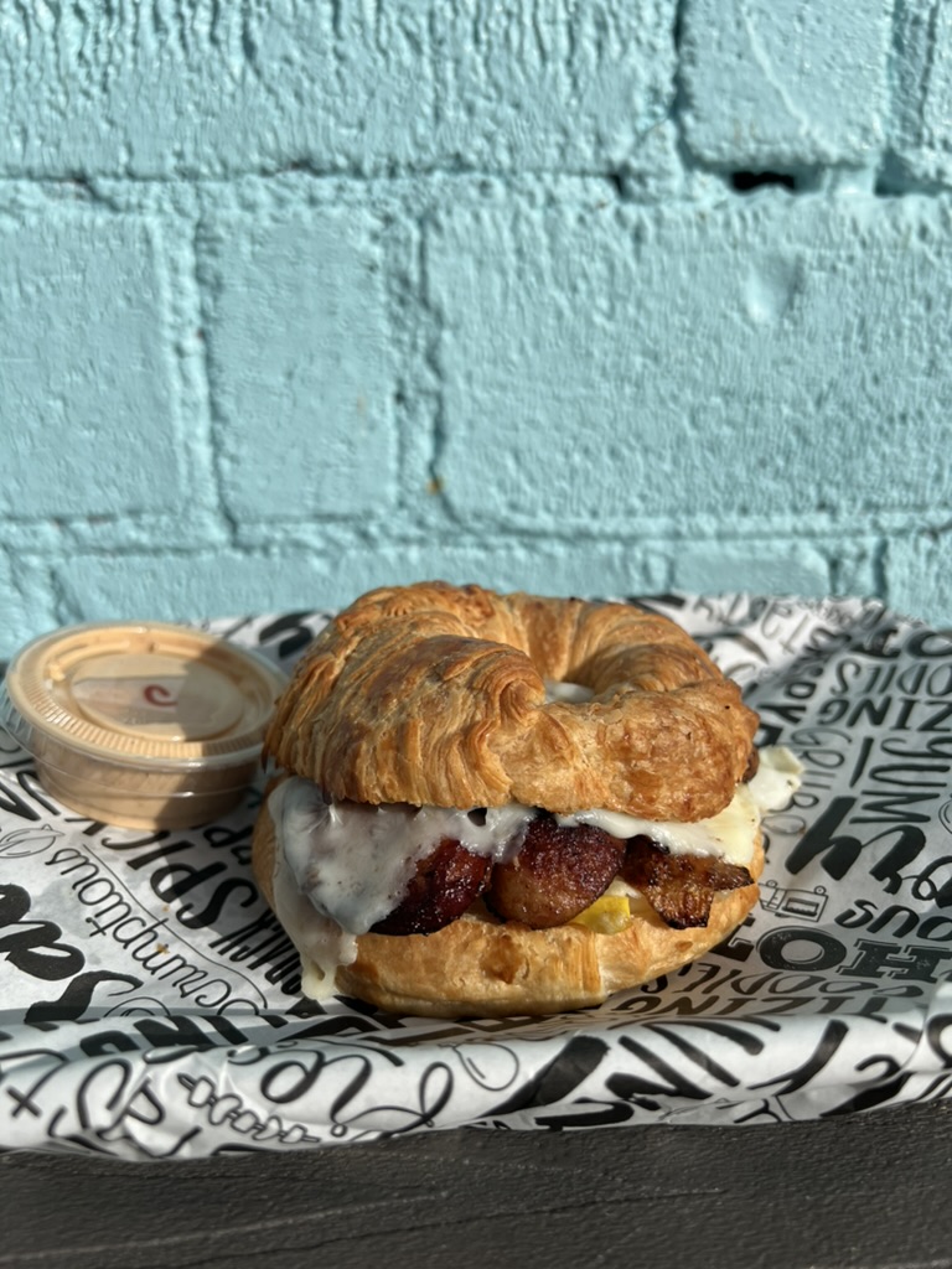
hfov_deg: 53.1
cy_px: 634
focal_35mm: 26
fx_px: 953
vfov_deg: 67.3
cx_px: 476
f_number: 1.5
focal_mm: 5.7
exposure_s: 1/8000
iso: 50
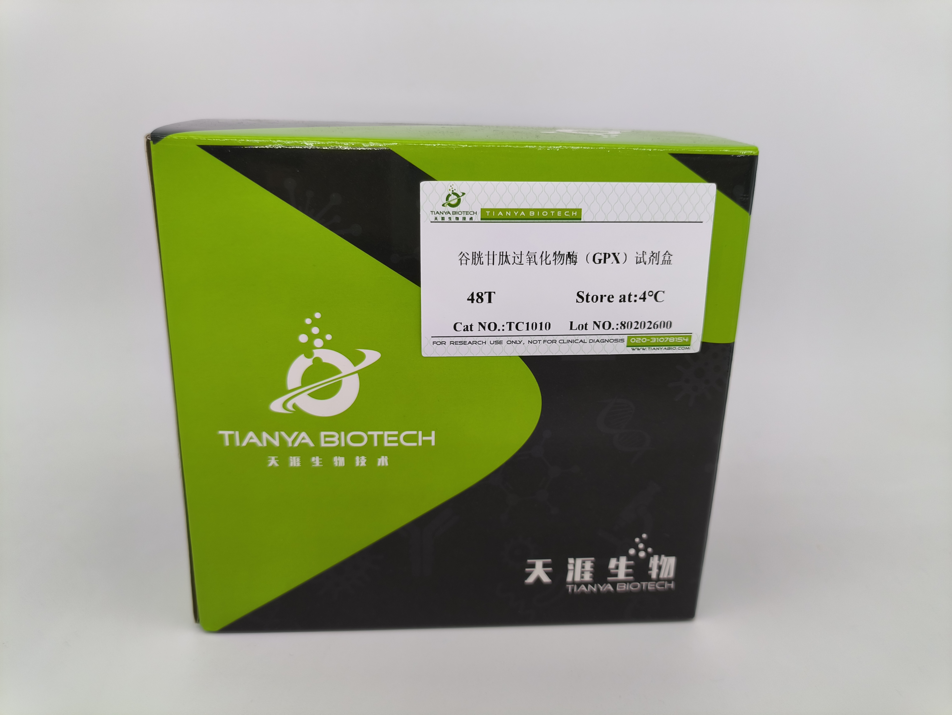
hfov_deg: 73.9
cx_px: 476
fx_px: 633
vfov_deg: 58.9
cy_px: 358
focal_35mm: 23
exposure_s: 1/100
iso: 60
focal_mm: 4.69
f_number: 1.79
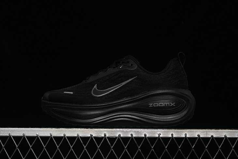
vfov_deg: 18.2
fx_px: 496
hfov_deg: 27.0
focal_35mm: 75
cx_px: 119
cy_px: 80
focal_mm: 50
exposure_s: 1/40
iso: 160
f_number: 6.3
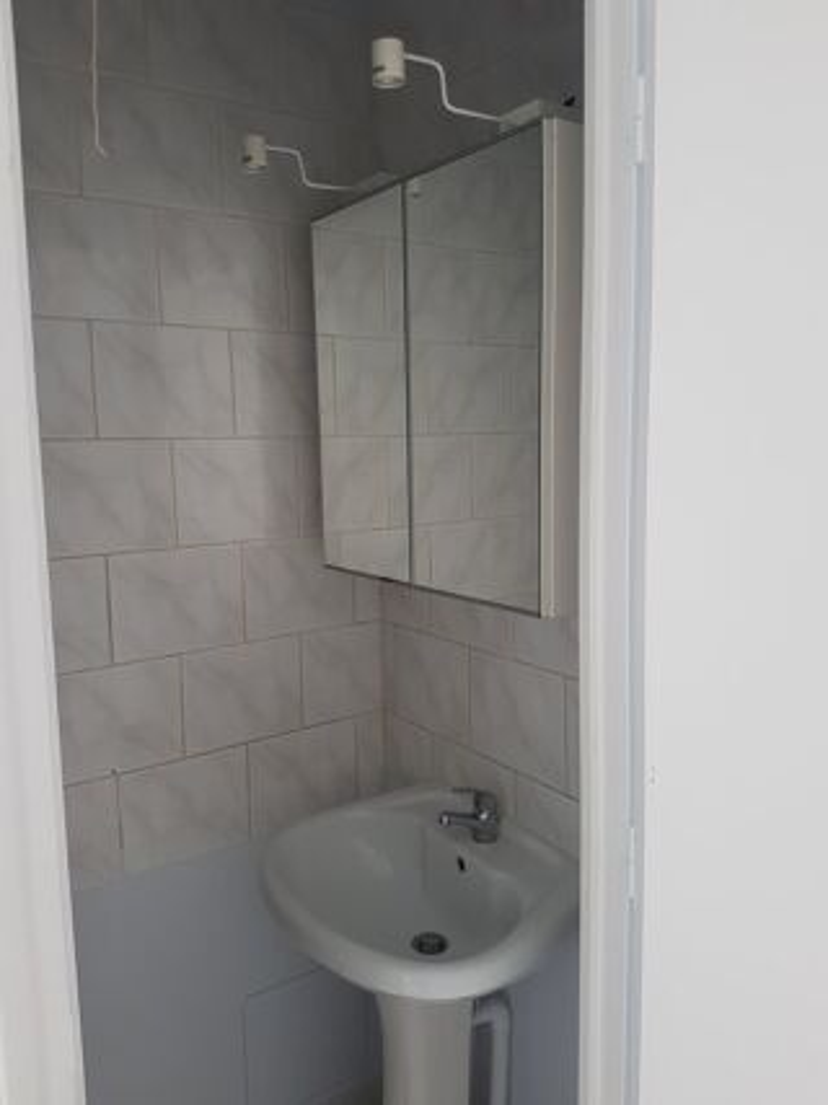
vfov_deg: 67.3
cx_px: 414
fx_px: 830
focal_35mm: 26
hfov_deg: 53.0
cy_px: 552
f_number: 1.7
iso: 80
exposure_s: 1/60
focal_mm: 4.2
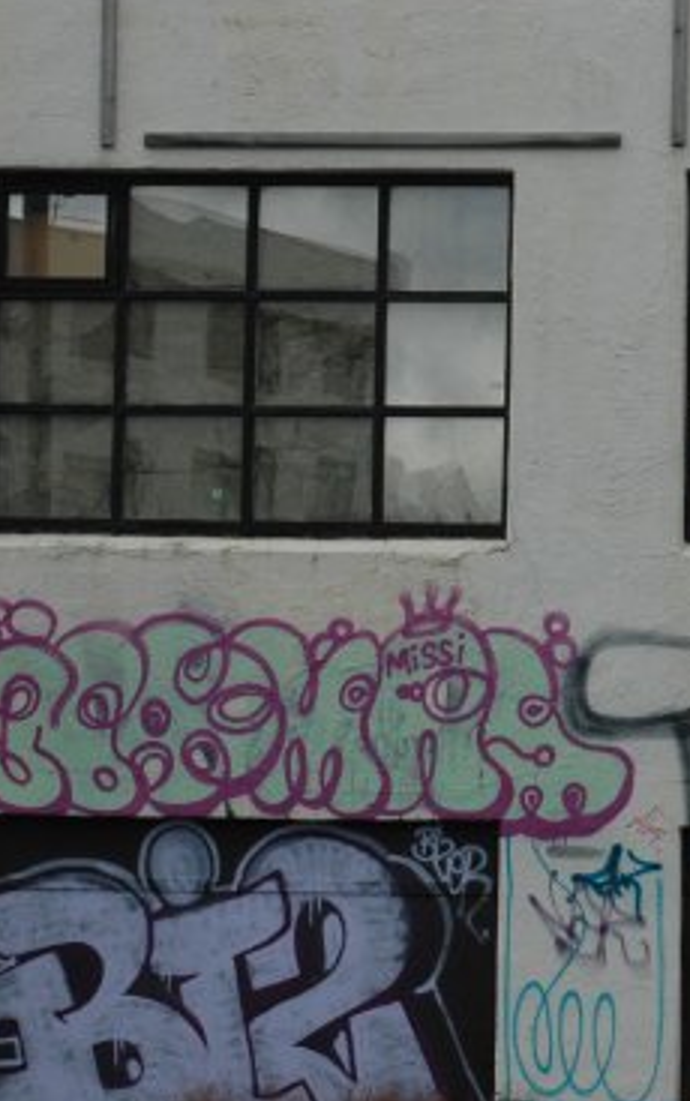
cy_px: 633
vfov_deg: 22.3
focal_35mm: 93
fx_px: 2793
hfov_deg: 13.4
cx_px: 976
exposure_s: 1/125
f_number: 10
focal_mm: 31
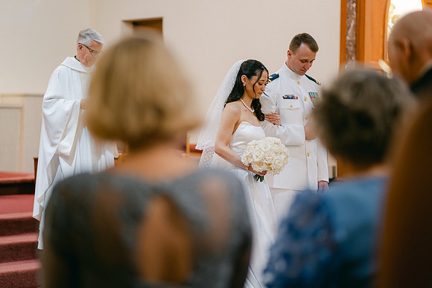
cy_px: 144
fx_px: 1020
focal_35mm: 85
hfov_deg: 23.9
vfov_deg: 16.1
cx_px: 216
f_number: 1.8
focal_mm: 85
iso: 800
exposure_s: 1/125
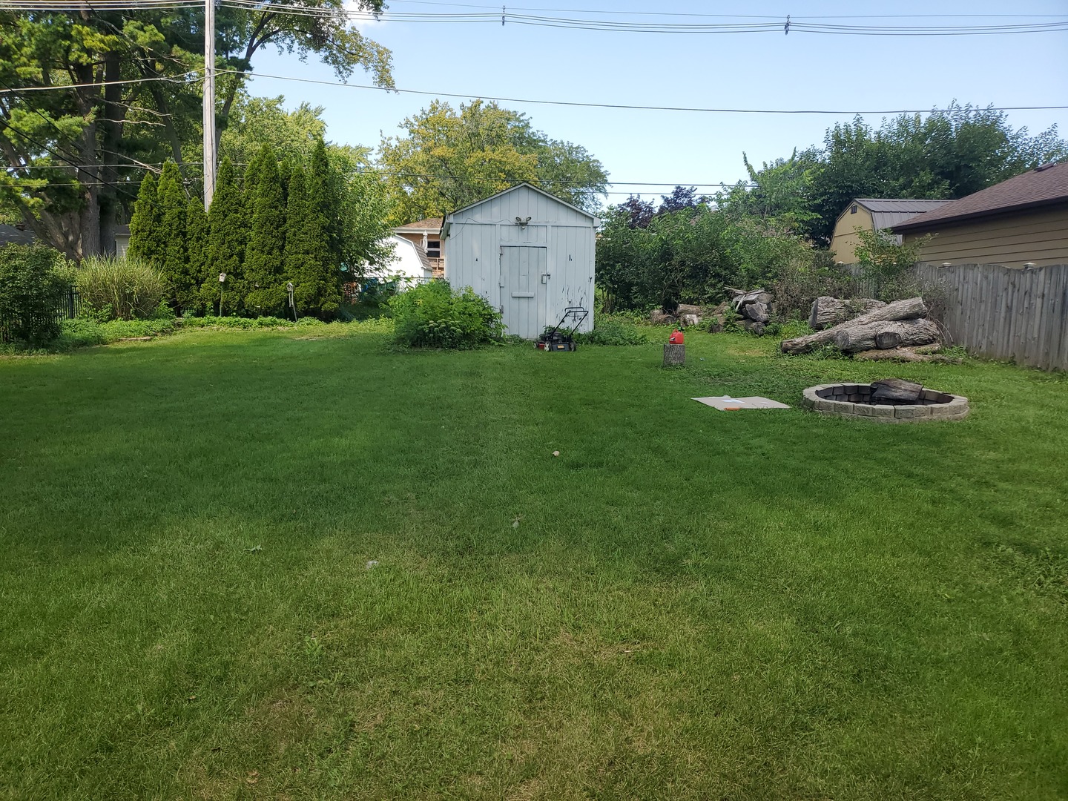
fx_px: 802
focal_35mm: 26
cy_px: 400
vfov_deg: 53.1
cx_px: 534
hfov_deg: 67.3
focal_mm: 4.3
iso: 50
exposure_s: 1/1064
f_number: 1.5
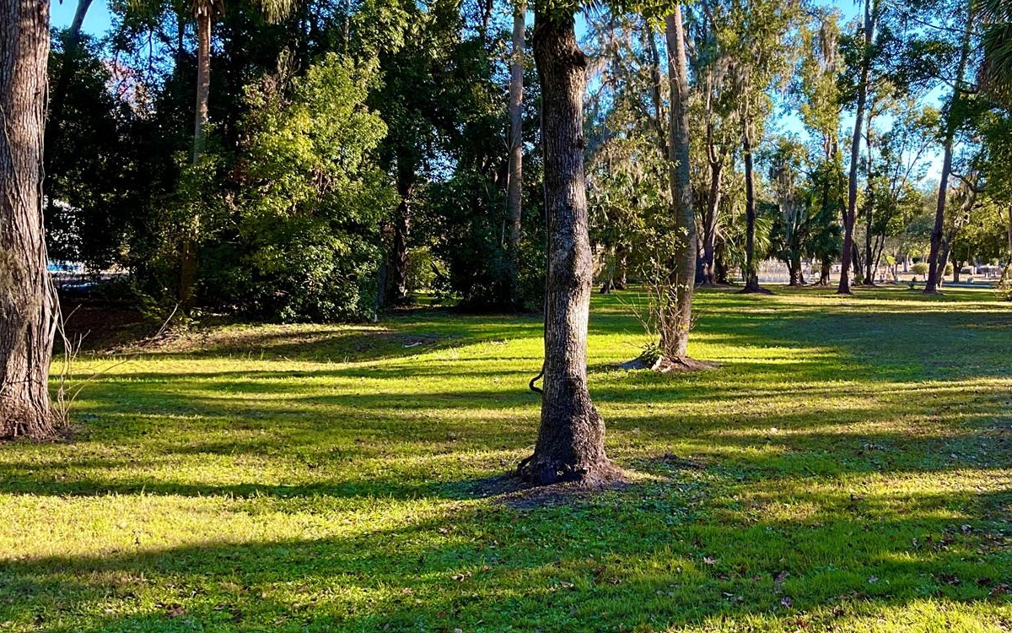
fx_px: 1131
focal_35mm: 41
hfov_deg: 47.5
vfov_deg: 31.2
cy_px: 347
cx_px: 671
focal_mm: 3
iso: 20
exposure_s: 1/177
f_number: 1.8
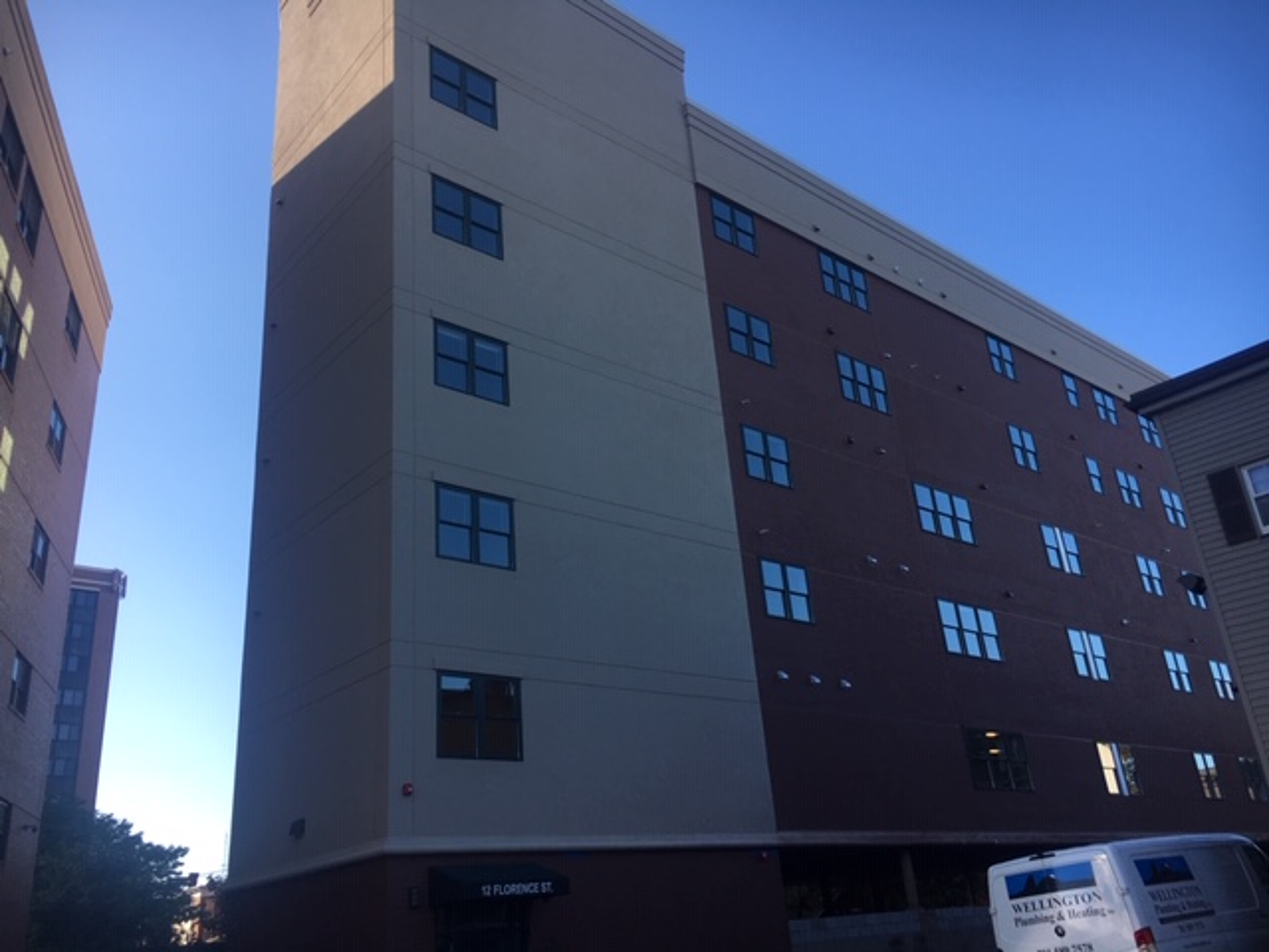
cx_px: 634
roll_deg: +5.2
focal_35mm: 29
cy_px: 476
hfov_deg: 61.7
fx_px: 1063
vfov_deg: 48.2
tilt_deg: +25.0
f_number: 2.2
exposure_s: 1/718
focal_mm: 4.15
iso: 25
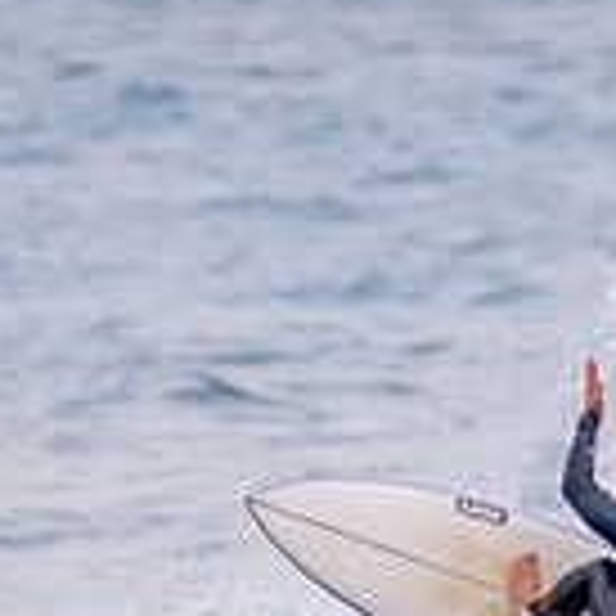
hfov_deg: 0.7
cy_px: 803
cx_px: 567
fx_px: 52326
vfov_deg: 0.7
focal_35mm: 2599
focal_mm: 690
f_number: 11
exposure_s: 1/2000
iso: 3200
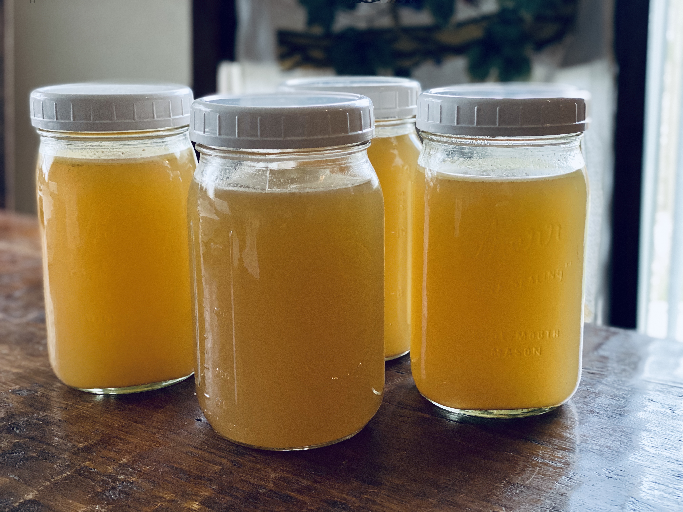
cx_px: 342
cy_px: 256
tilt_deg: -12.9
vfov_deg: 28.0
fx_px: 1026
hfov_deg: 36.8
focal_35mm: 52
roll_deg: +0.4
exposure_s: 1/107
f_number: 2
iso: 250
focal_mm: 6
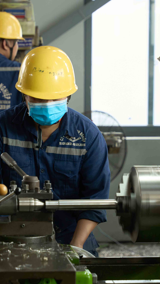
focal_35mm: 127
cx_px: 57
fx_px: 958
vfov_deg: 16.9
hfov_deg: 9.5
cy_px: 158
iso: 800
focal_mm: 70
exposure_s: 1/160
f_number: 3.5
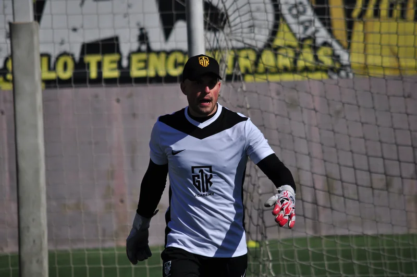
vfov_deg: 3.8
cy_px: 138
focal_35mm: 360
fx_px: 4164
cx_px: 208
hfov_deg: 5.7
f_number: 5.3
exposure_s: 1/4000
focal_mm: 240
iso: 200
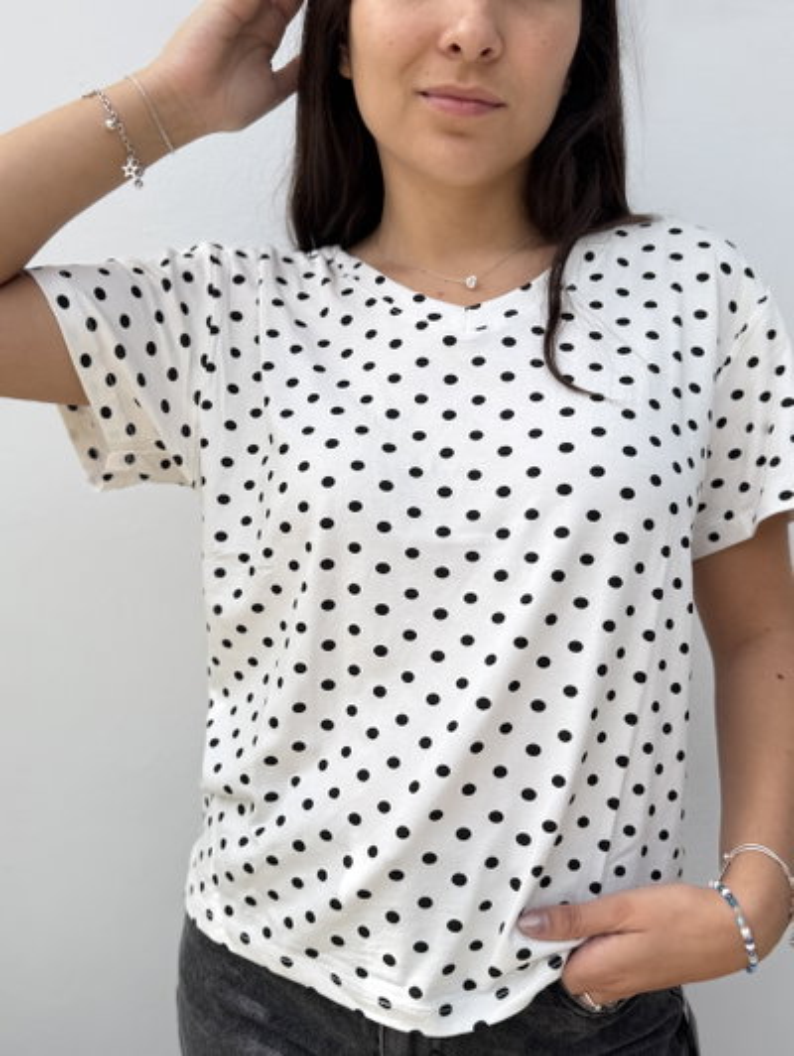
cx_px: 397
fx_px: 733
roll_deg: +2.8
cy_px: 528
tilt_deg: -8.6
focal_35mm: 24
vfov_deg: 71.5
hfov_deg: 56.9
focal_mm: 6.76
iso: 80
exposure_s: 1/2525
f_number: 1.78
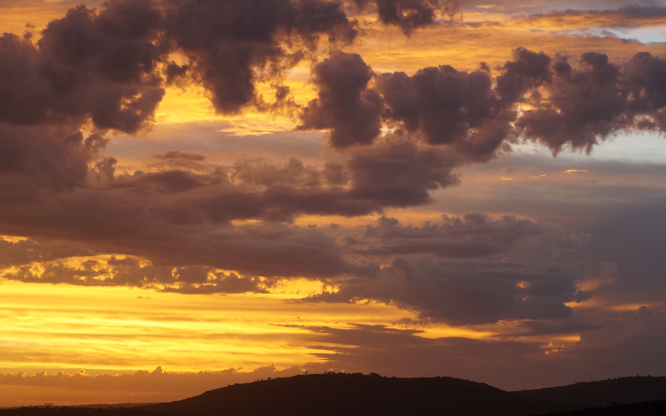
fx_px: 1561
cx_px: 345
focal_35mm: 86
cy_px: 190
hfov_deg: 24.1
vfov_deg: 15.2
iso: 400
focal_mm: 50
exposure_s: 1/80
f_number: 8
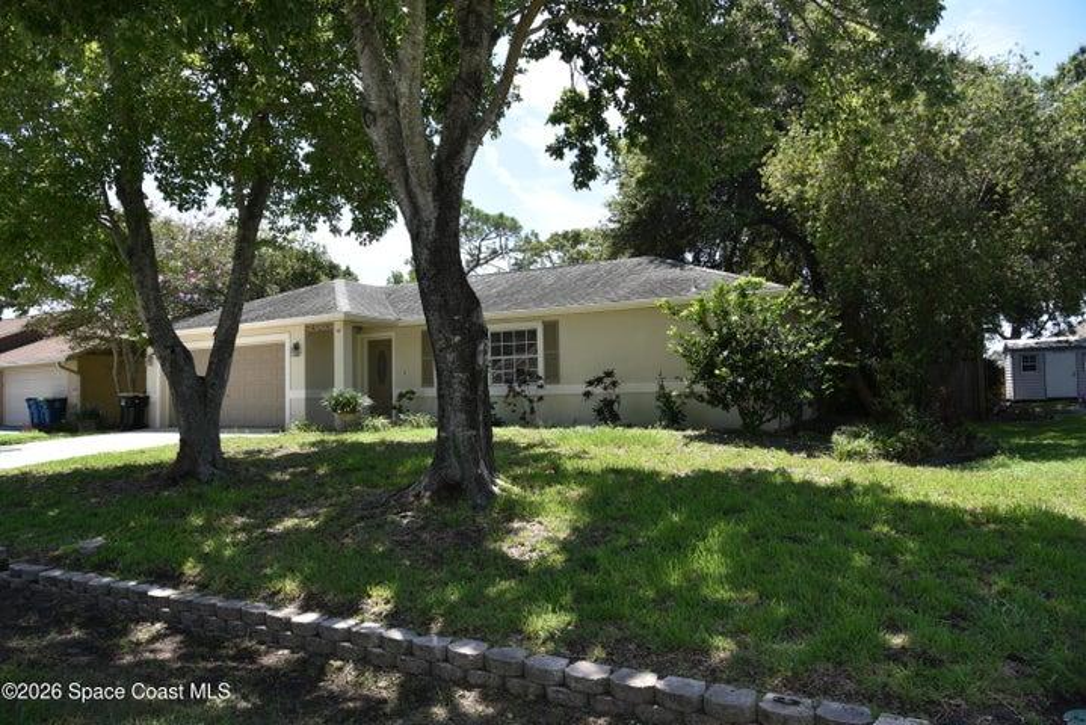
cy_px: 362
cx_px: 543
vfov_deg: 53.2
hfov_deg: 73.7
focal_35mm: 24
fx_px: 724
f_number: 6.3
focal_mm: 24
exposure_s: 1/160
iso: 100
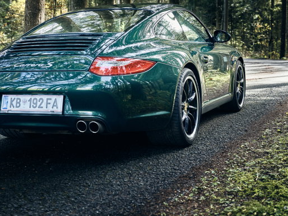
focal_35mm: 64
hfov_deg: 30.2
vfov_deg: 22.8
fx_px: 532
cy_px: 60
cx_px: 130
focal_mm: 54.6
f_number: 4
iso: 400
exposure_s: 1/75
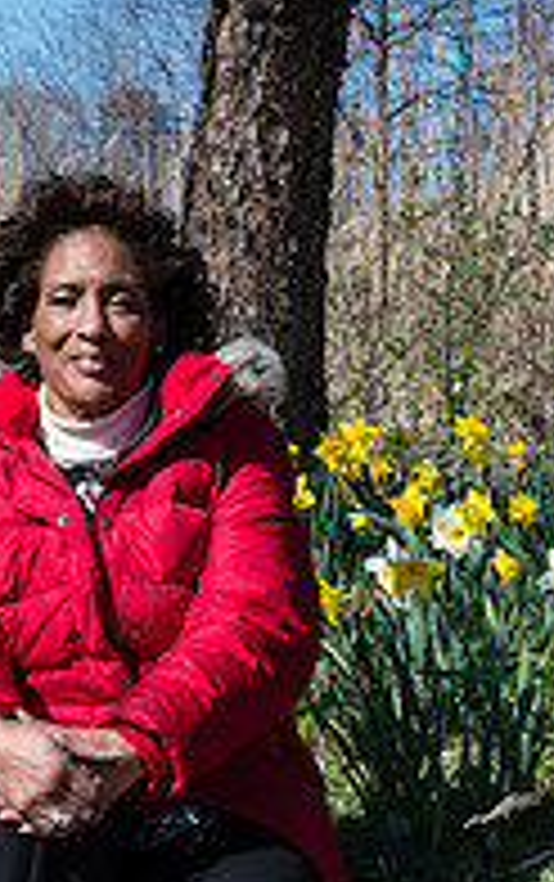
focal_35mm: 137
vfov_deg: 15.2
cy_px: 567
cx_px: -57
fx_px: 3300
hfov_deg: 9.5
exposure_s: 1/500
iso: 64
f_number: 4.5
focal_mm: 35
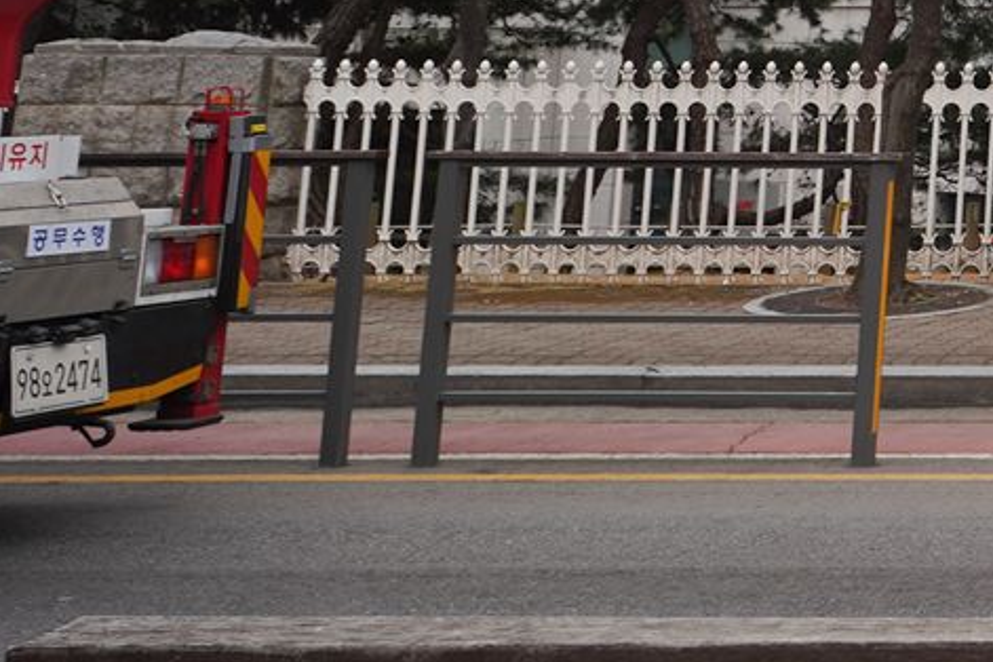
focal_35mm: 102
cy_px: -493
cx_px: 1971
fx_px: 2813
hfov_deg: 15.8
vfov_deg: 12.4
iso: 100
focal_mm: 24
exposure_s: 1/100
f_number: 9
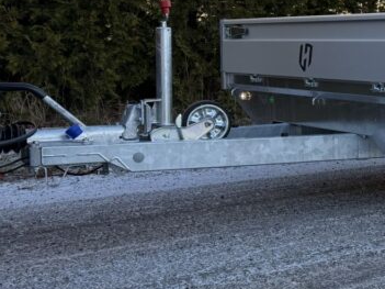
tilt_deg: -4.0
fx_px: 778
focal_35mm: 70
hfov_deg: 23.4
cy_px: 109
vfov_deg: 21.0
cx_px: 543
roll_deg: -2.0
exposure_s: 1/868
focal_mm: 6.76
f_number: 1.78
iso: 100
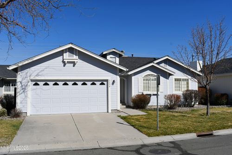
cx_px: 116
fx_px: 213
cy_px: 78
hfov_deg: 57.2
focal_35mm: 33
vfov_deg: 39.9
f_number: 11
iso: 100
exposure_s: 1/500
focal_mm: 22
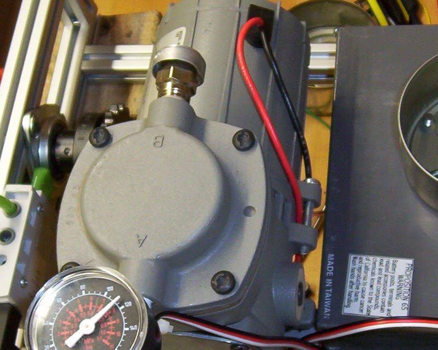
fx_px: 908
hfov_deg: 27.1
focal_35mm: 70
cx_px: 185
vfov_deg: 21.8
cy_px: 202
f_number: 2.76
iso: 140
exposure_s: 1/30
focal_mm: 5.54
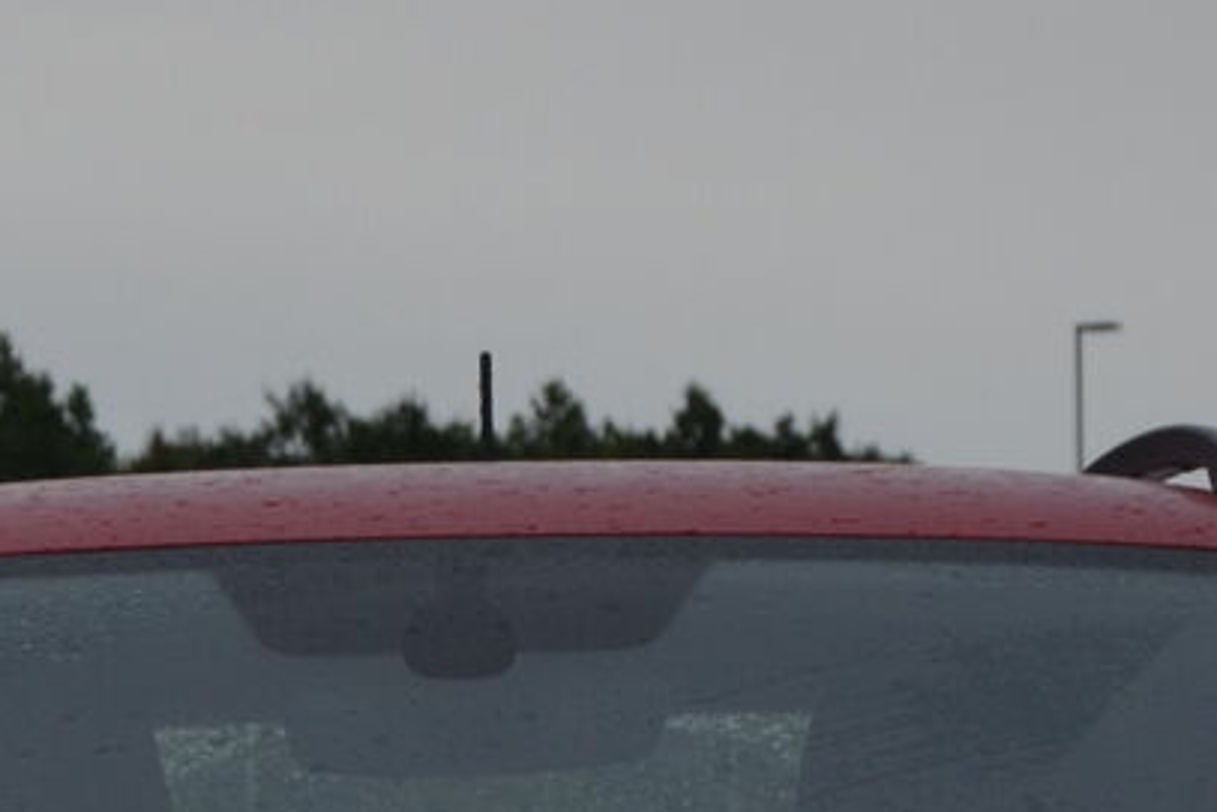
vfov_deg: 5.9
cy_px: 1597
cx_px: 501
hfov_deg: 9.1
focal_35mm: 227
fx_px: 7676
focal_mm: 32
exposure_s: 1/125
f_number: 5.6
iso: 110
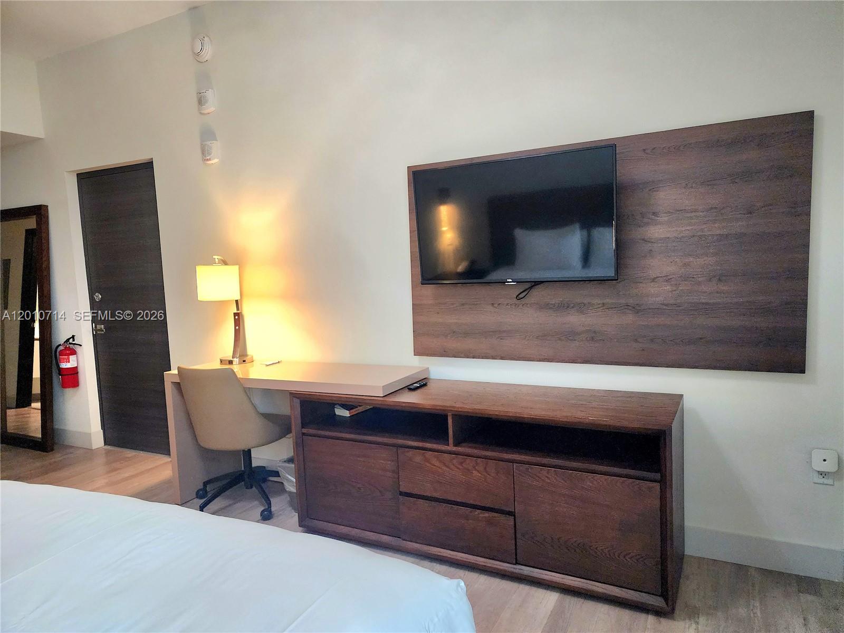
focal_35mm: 23
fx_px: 561
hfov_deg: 73.9
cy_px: 316
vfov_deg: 58.9
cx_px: 422
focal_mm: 6.4
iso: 640
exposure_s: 1/120
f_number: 1.8
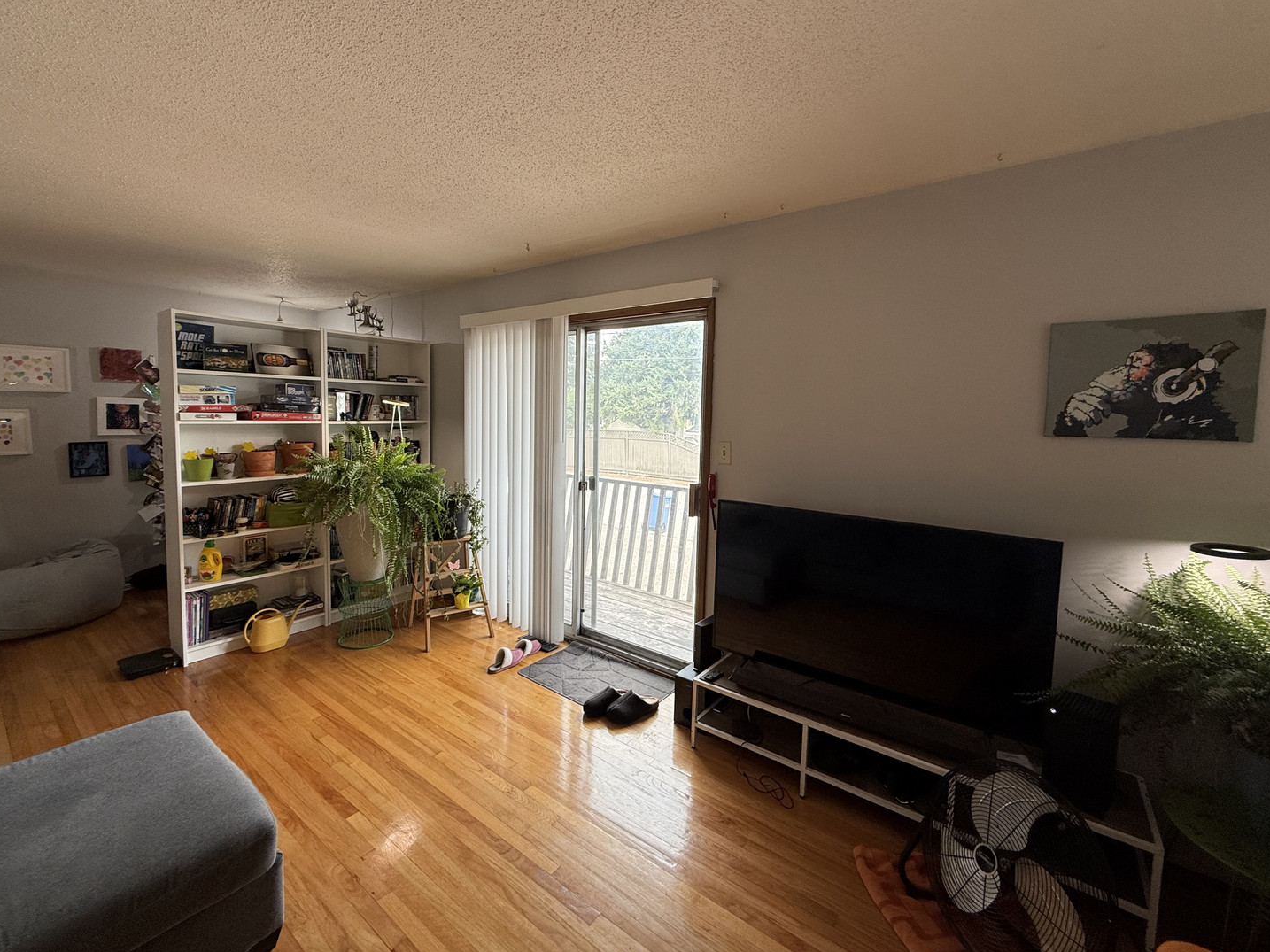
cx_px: 614
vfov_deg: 81.7
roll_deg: -2.4
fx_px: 550
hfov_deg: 98.1
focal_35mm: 15
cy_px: 453
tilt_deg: -4.9
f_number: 2.2
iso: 64
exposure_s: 1/99
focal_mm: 2.22
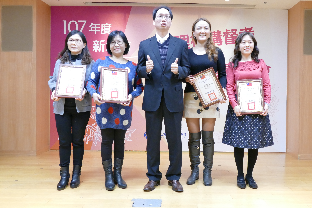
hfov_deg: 58.6
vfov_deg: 41.1
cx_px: 174
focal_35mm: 32
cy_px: 103
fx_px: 277
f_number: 2.9
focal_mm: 10.11
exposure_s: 1/80
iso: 1250
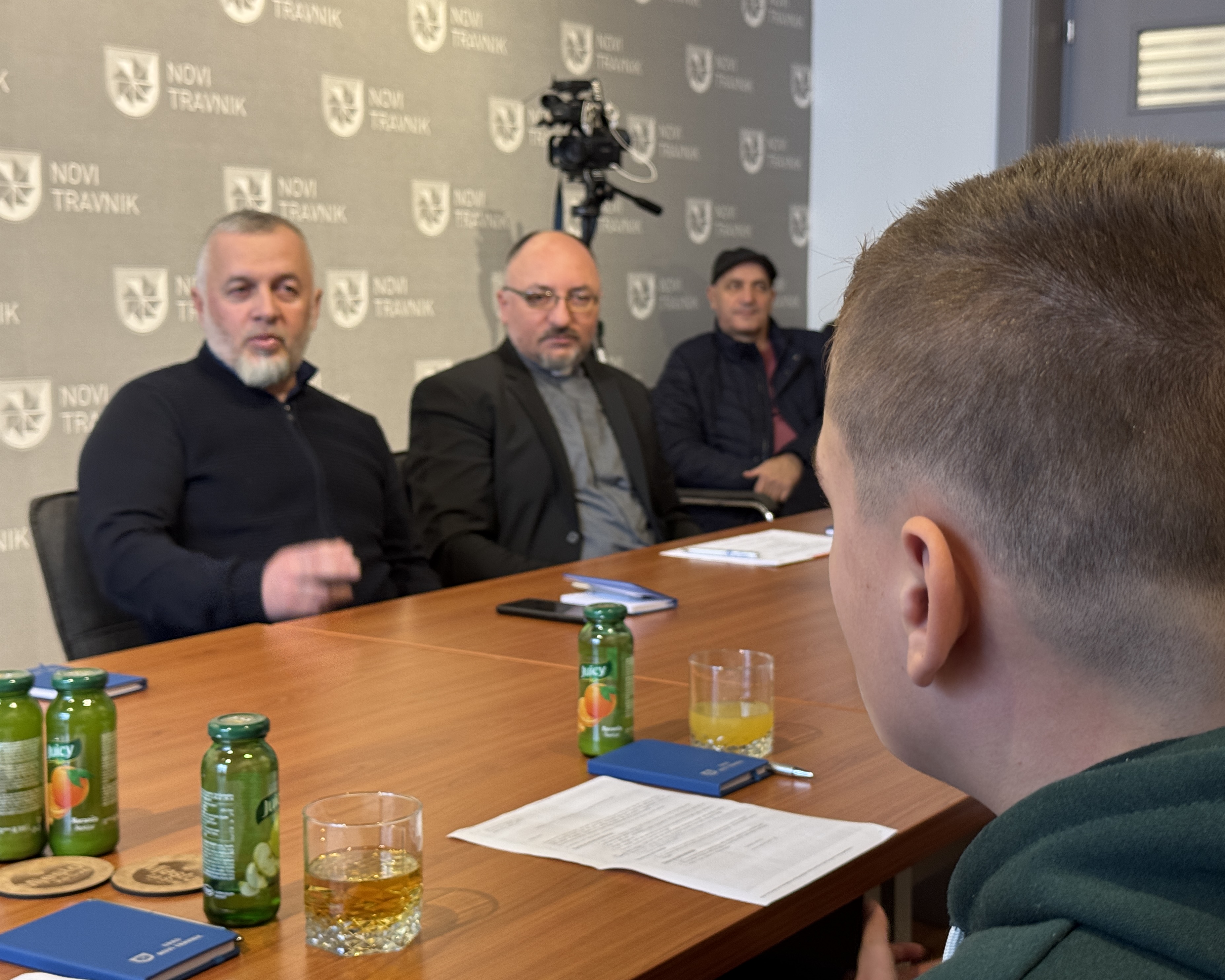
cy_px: 484
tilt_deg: -7.3
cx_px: 645
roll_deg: +0.0
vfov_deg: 29.7
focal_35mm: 51
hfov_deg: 36.6
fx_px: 1849
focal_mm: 6.76
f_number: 1.78
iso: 200
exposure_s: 1/50
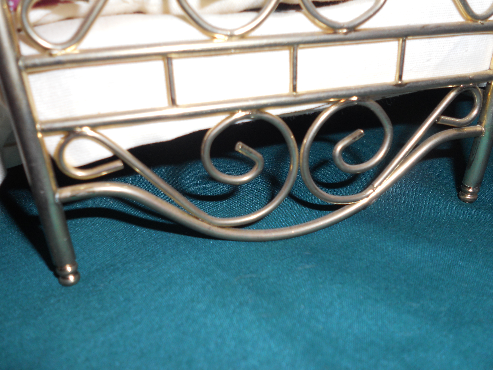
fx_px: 456
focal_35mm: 32
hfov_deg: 56.8
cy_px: 185
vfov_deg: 44.2
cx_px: 246
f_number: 8.8
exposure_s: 1/25
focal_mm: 5.8
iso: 80
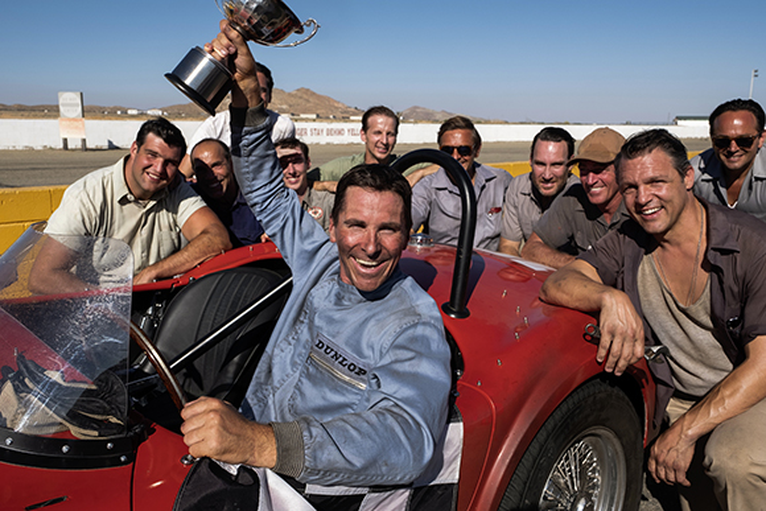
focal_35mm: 31
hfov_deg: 60.3
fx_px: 660
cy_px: 256
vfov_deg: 42.3
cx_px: 383
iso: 400
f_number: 8
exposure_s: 1/1000
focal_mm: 20.6
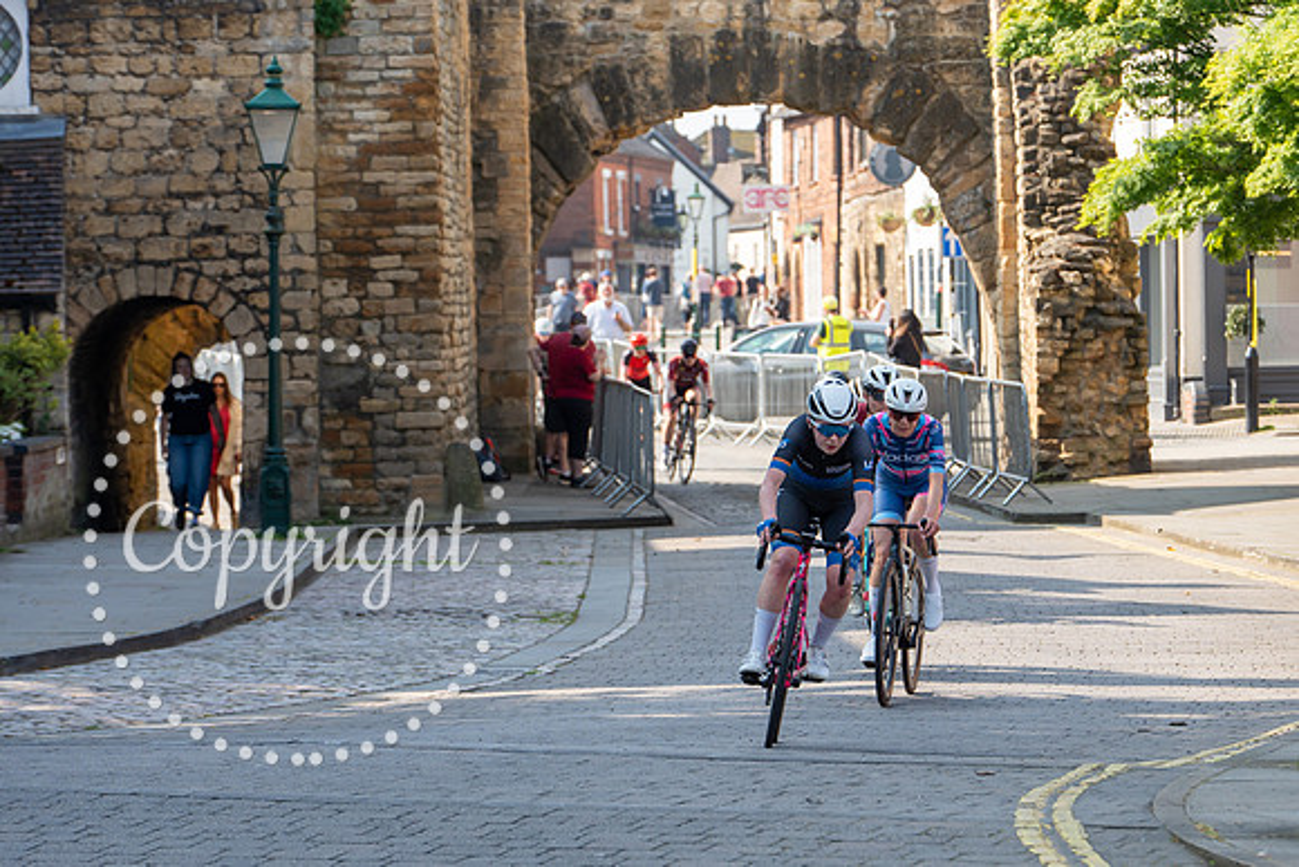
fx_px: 6199
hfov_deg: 11.9
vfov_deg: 8.0
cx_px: 885
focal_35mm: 172
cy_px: 492
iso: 200
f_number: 5
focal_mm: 126
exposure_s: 1/640
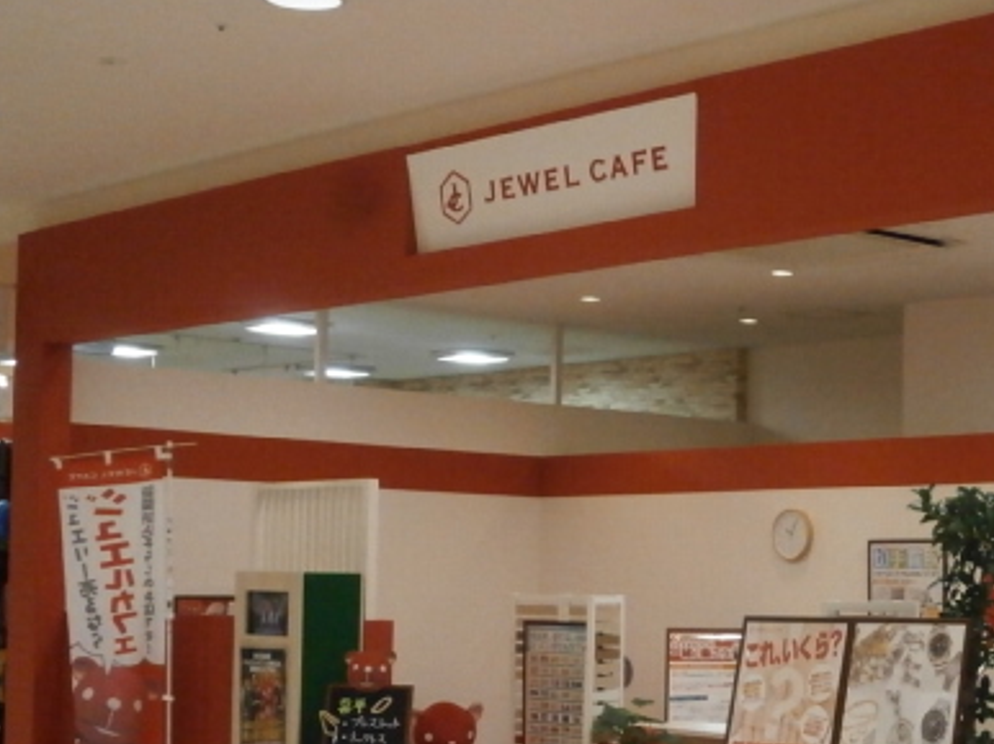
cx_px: 734
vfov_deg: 18.8
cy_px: 499
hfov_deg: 24.8
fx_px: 2238
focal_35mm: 78
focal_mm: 8.3
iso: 800
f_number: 3.4
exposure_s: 1/200
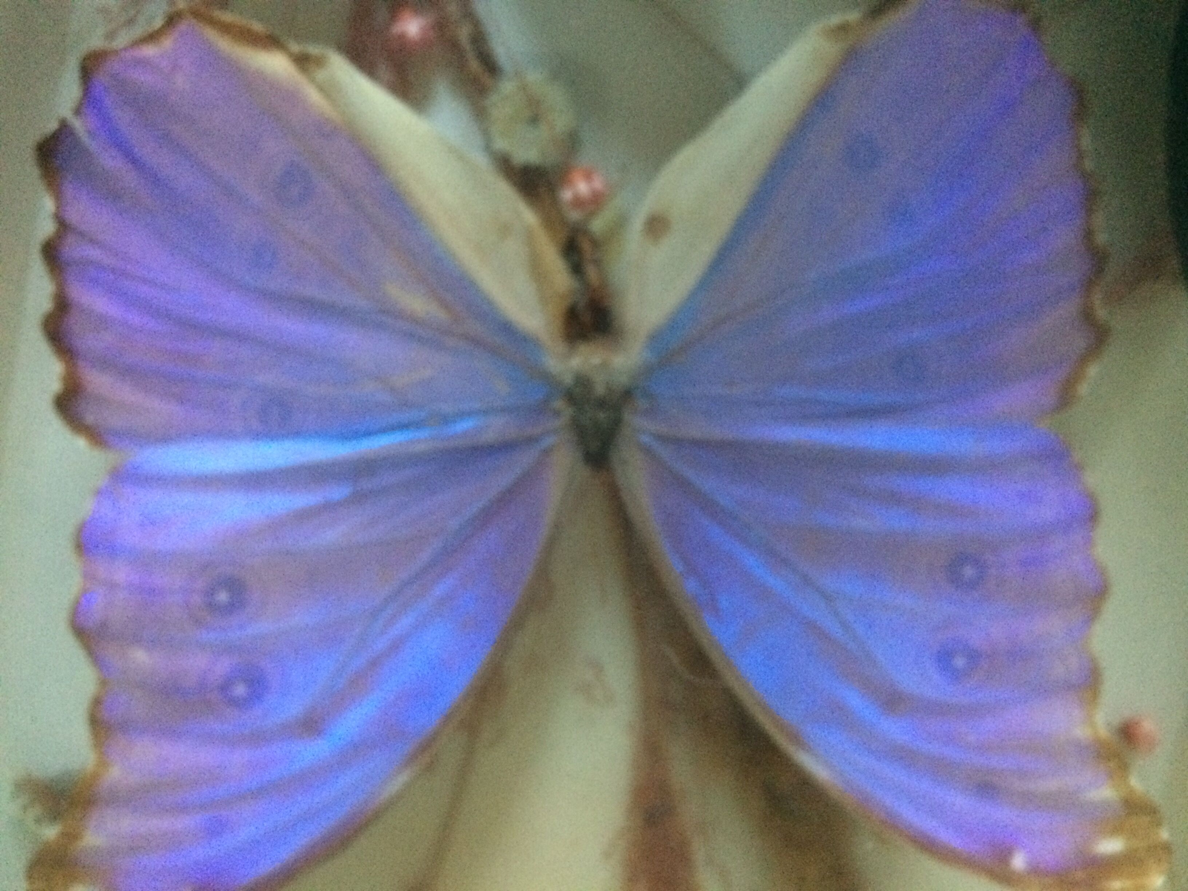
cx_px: 594
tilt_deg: -87.0
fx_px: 995
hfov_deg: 61.7
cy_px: 446
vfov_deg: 48.2
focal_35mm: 29
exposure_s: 1/17
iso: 400
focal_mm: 4.15
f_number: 2.2
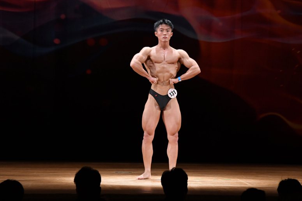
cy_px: 100
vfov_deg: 5.7
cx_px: 151
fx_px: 2012
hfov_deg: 8.6
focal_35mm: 240
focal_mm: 160
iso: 3200
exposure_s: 1/400
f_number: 5.6
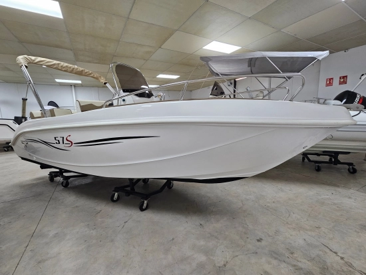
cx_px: 183
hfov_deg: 106.2
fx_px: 138
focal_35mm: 13
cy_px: 138
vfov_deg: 90.0
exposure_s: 1/50
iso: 100
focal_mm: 2.2
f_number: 2.2
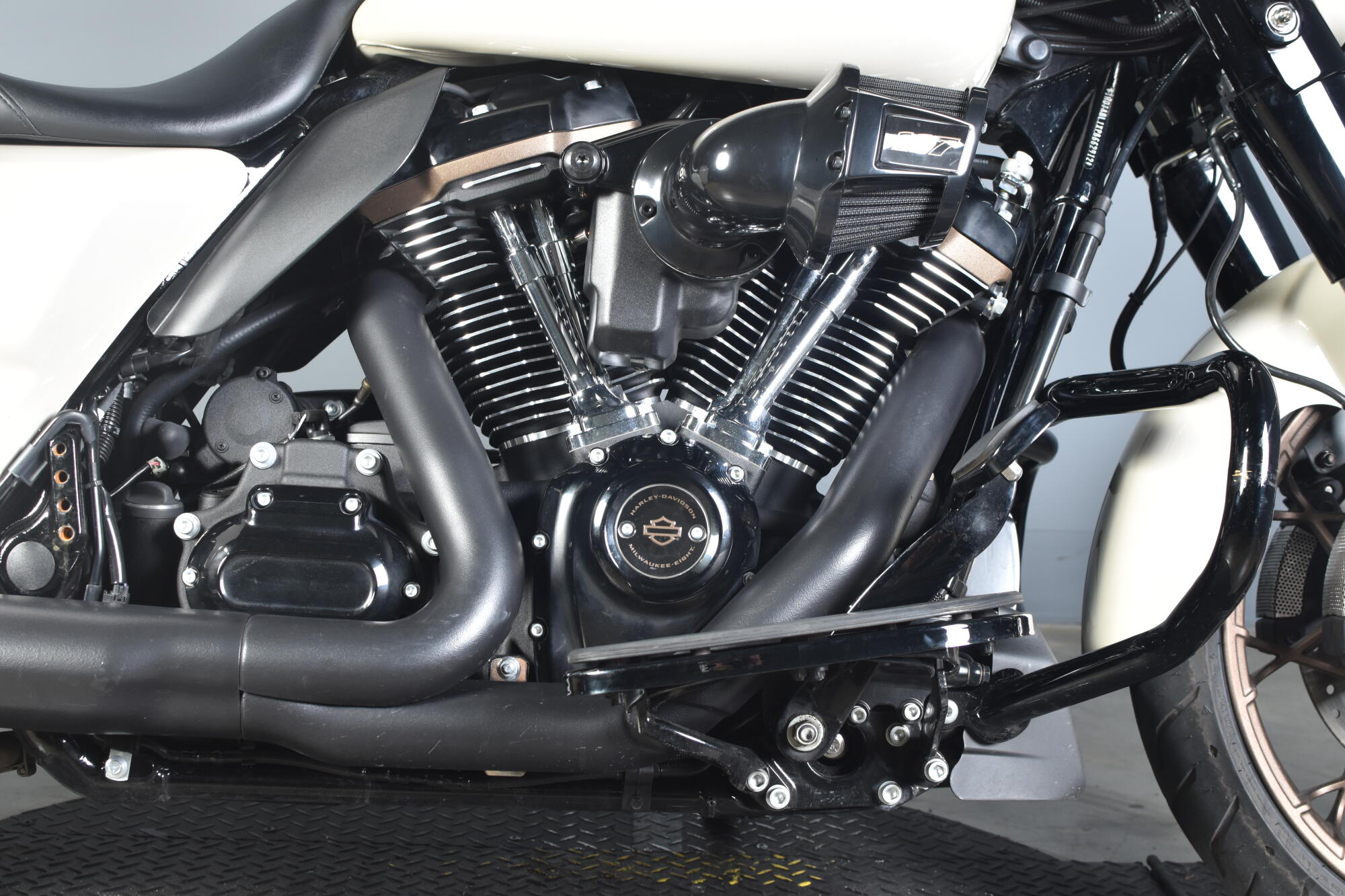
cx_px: 672
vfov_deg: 25.7
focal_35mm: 52
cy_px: 448
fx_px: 1961
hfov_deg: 37.9
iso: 400
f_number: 6.3
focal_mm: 35
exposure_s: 1/60
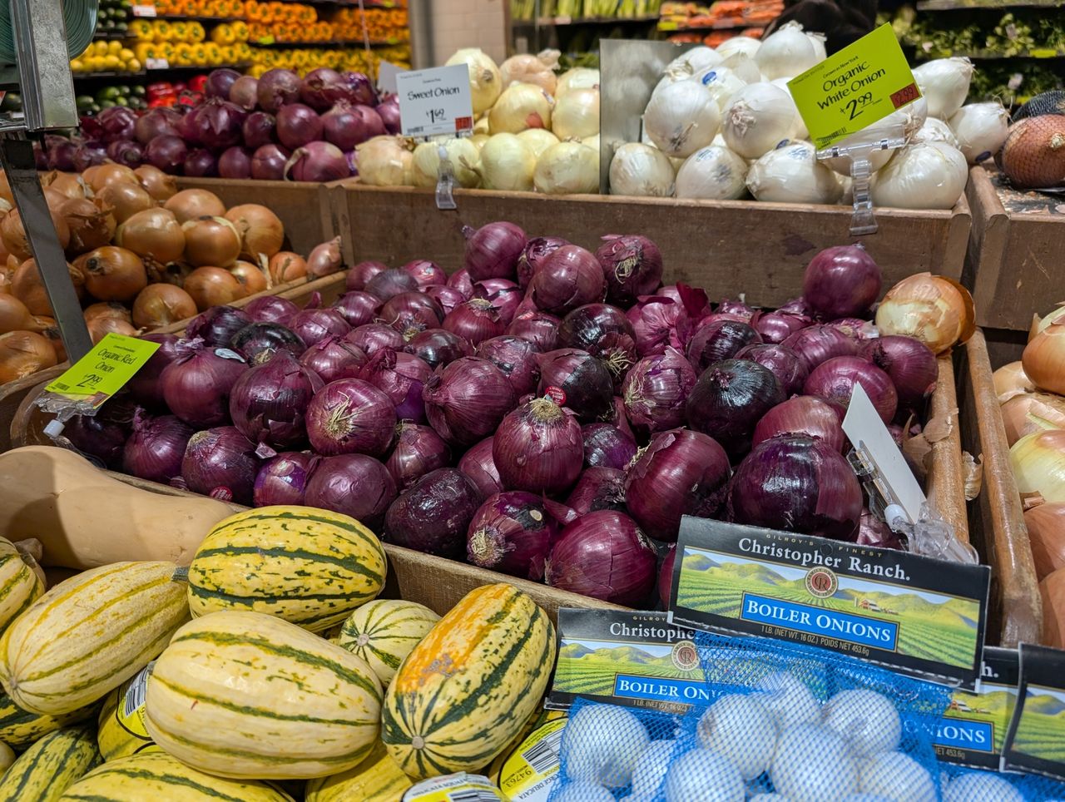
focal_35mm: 24
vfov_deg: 56.9
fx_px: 739
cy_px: 401
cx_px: 532
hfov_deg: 71.5
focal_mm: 6.9
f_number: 1.68
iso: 87
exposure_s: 1/120
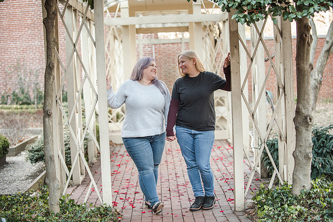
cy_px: 110
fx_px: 661
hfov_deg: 28.3
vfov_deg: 19.1
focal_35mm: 71
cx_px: 163
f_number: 2.8
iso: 400
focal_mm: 70
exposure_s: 1/250
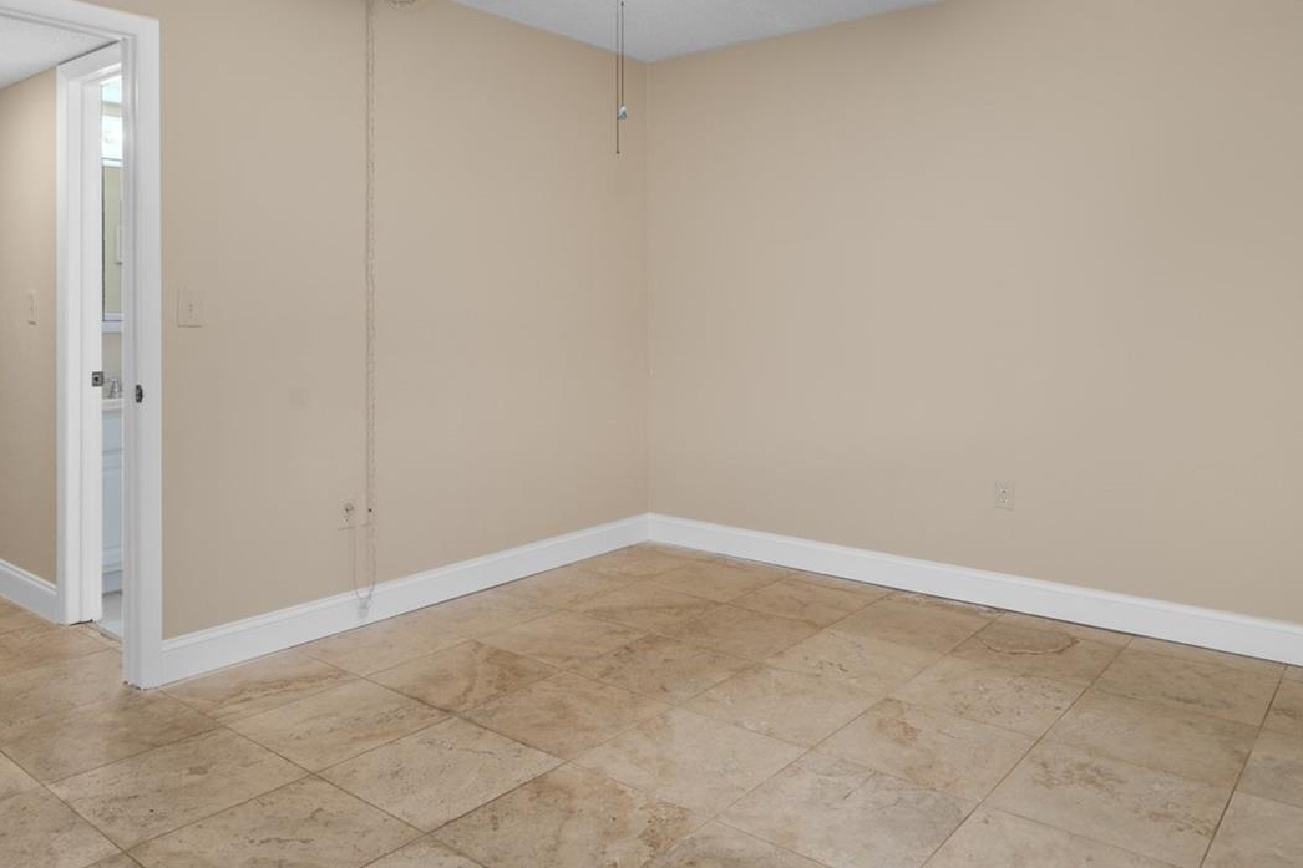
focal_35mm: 26
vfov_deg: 49.1
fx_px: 941
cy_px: 326
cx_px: 656
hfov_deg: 69.4
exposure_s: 1/1.25
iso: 320
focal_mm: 17
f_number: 8
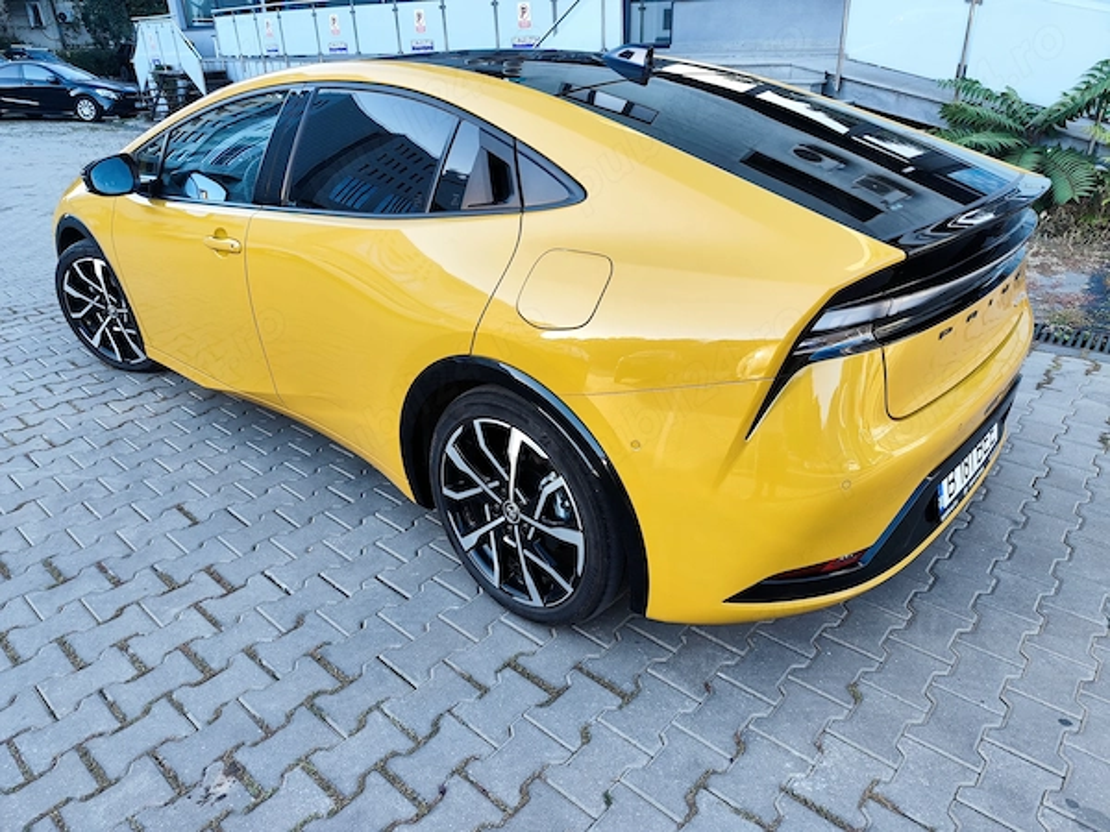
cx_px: 555
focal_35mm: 23
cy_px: 416
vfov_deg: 58.9
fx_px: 738
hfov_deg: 73.9
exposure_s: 1/100
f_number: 1.65
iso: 80
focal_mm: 6.19
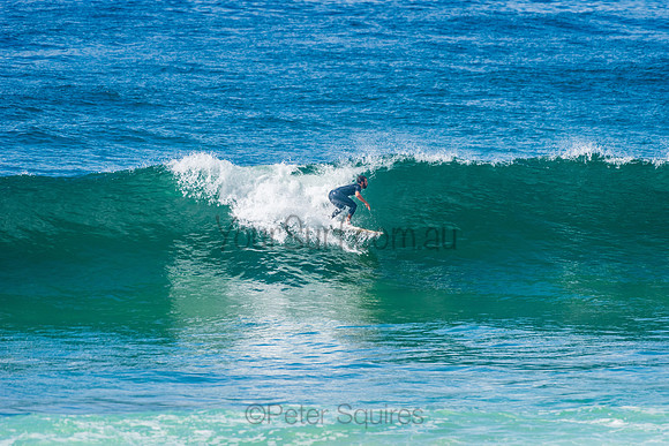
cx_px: 334
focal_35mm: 500
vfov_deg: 2.8
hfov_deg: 4.1
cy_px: 223
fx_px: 9293
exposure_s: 1/2000
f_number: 5.6
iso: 320
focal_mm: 500
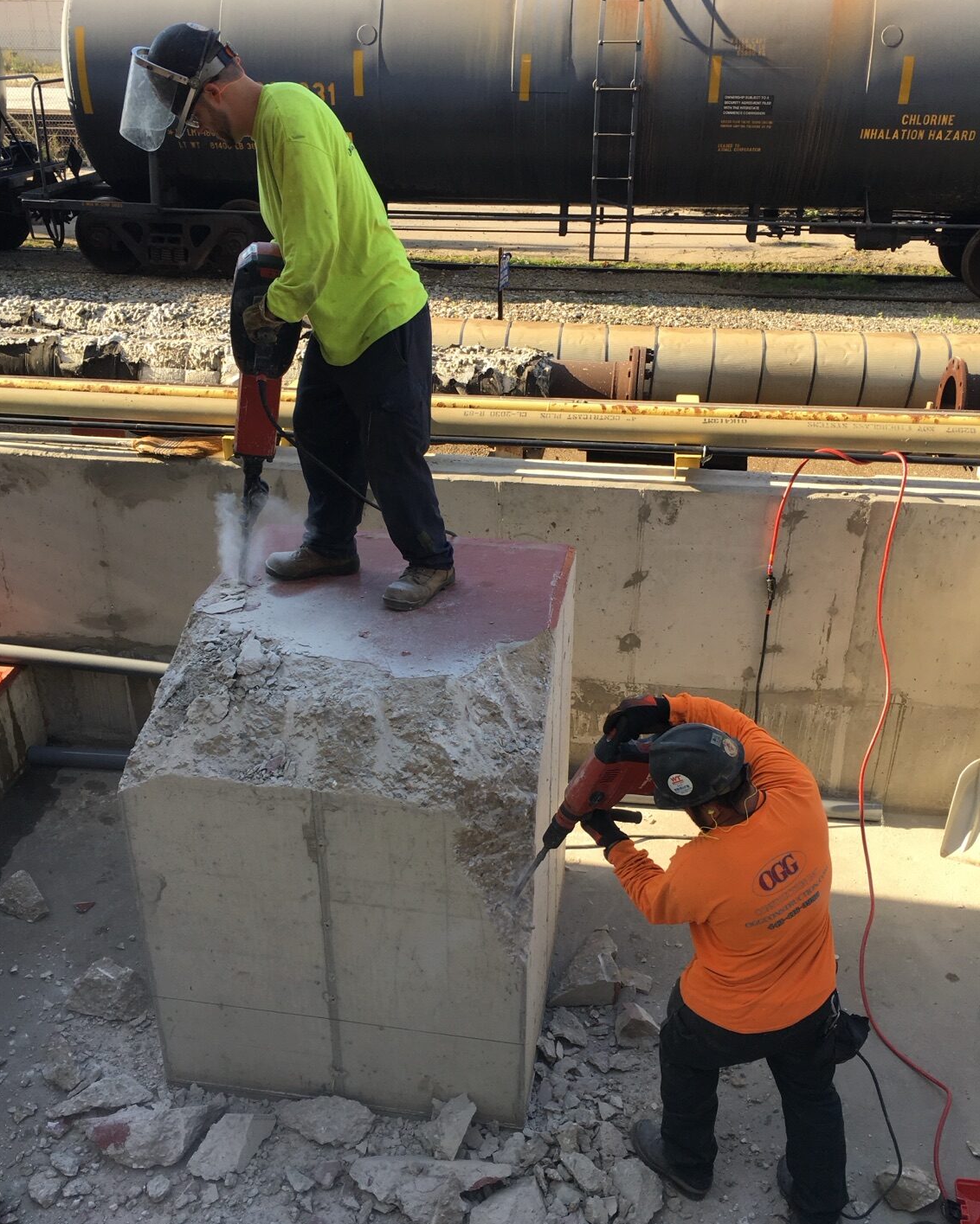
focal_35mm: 32
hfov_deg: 45.8
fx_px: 1160
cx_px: 461
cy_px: 663
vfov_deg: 55.6
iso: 25
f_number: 2.2
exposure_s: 1/444
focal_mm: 4.15
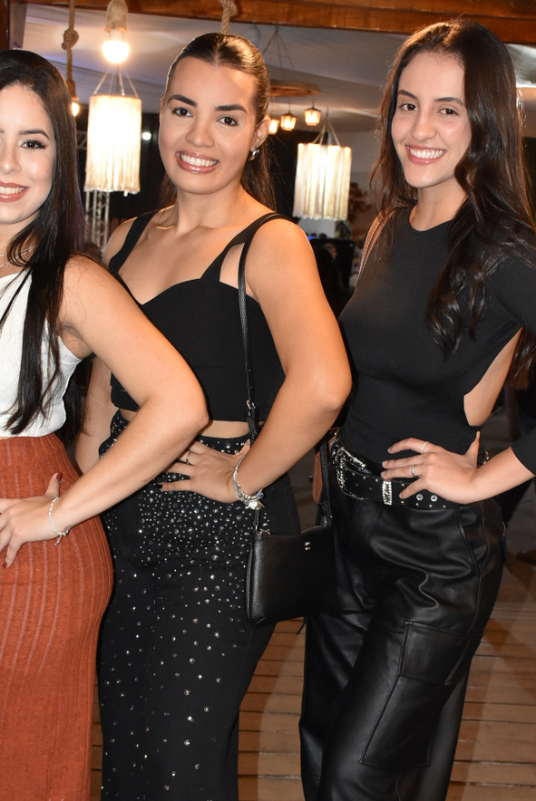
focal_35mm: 57
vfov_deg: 34.8
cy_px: 513
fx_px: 1270
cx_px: 229
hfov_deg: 23.8
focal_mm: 24
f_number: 5.6
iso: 1600
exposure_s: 1/60
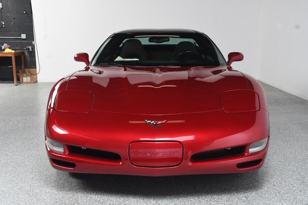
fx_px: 385
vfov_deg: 29.8
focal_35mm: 45
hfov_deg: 43.6
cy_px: 102
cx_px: 154
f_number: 8
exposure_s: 1/160
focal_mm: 30
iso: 100
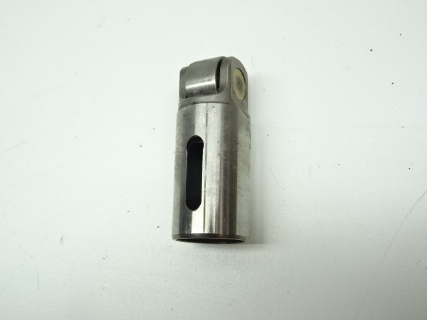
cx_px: 214
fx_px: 444
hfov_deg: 51.4
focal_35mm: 36
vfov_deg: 39.7
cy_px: 160
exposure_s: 1/40
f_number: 4
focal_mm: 6.17
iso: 125
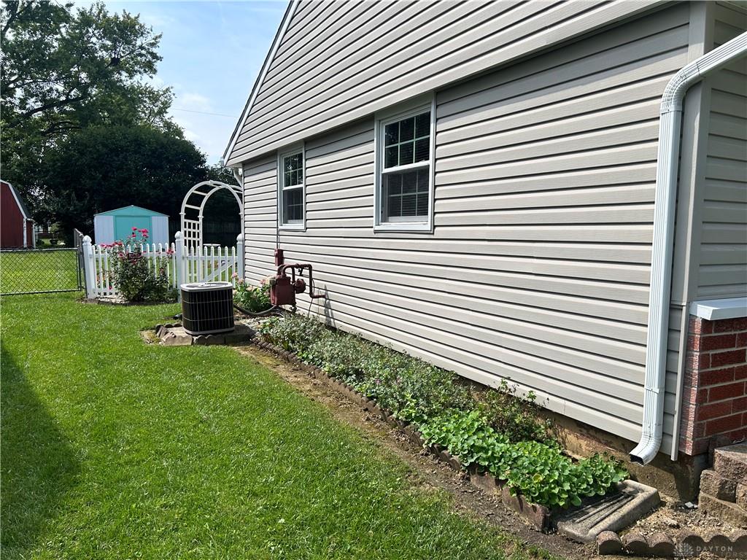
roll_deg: -0.1
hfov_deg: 67.3
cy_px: 280
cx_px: 374
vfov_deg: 53.1
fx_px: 561
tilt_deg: -3.7
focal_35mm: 26
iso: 50
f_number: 1.5
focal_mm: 5.7
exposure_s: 1/3460
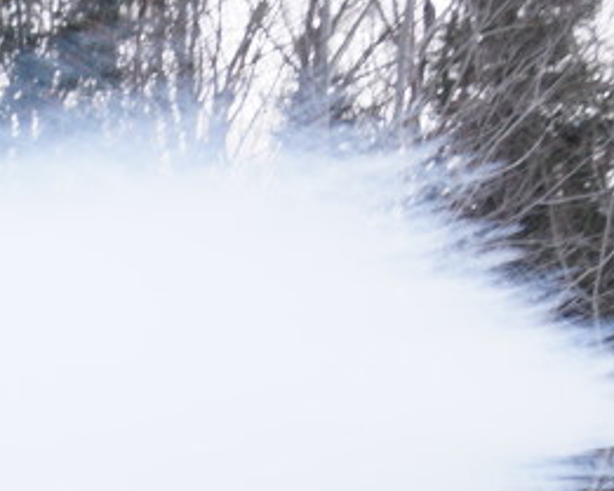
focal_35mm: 171
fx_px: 3109
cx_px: -508
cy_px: 966
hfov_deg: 10.6
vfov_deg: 8.6
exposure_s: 1/100
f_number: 4.5
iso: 100
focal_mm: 22
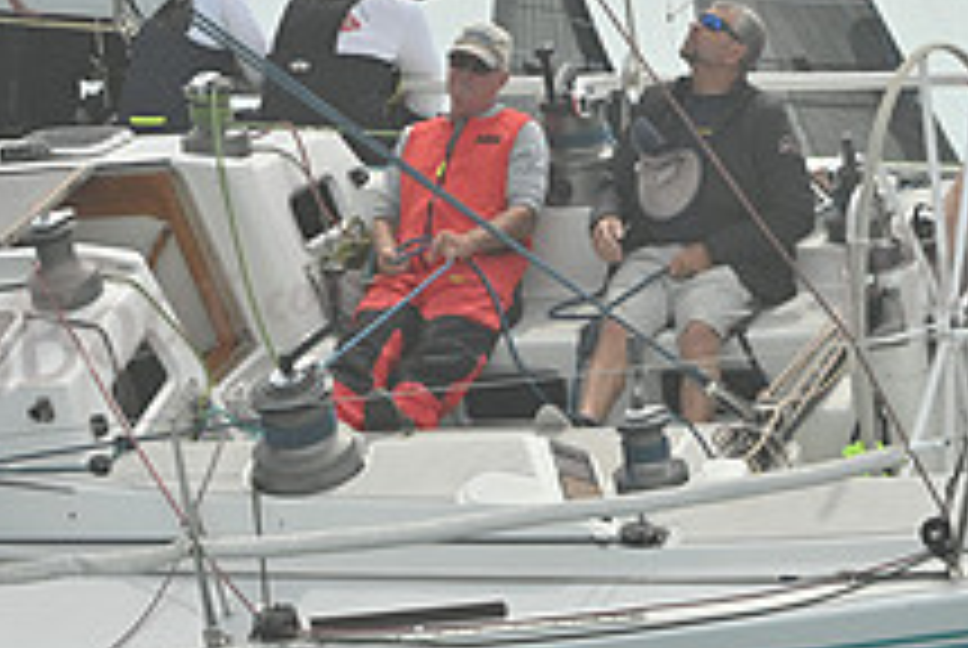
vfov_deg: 5.5
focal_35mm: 248
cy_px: 52
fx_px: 6677
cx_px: 599
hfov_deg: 8.3
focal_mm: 92
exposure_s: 1/1250
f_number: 8
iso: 320
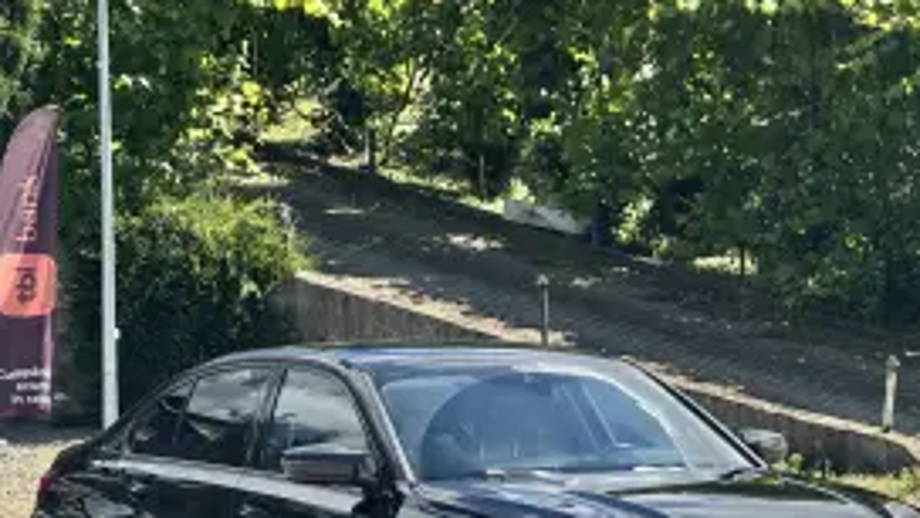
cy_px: 447
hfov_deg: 12.4
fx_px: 4220
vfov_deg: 7.0
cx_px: 524
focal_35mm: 173
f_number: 2.8
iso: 50
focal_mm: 15.66
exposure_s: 1/1004
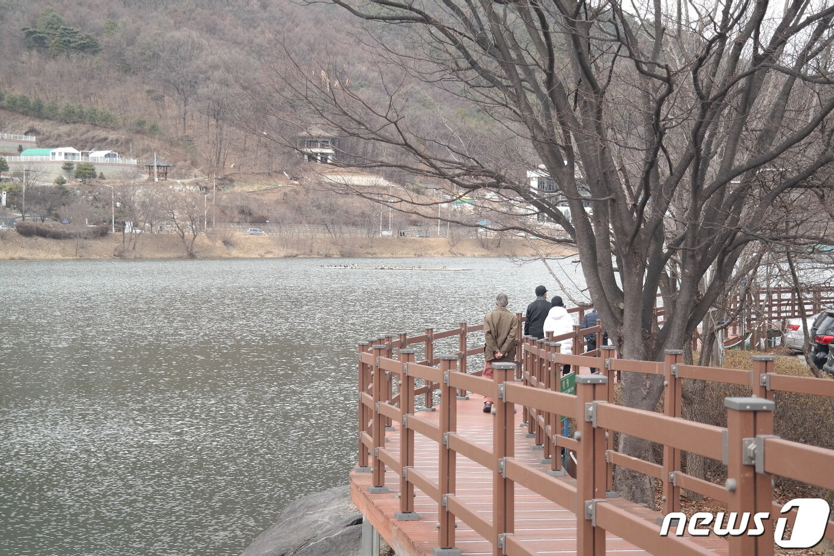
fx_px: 1482
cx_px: 417
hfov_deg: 31.4
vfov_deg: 21.2
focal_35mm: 64
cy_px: 278
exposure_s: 1/125
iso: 200
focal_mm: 42
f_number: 5
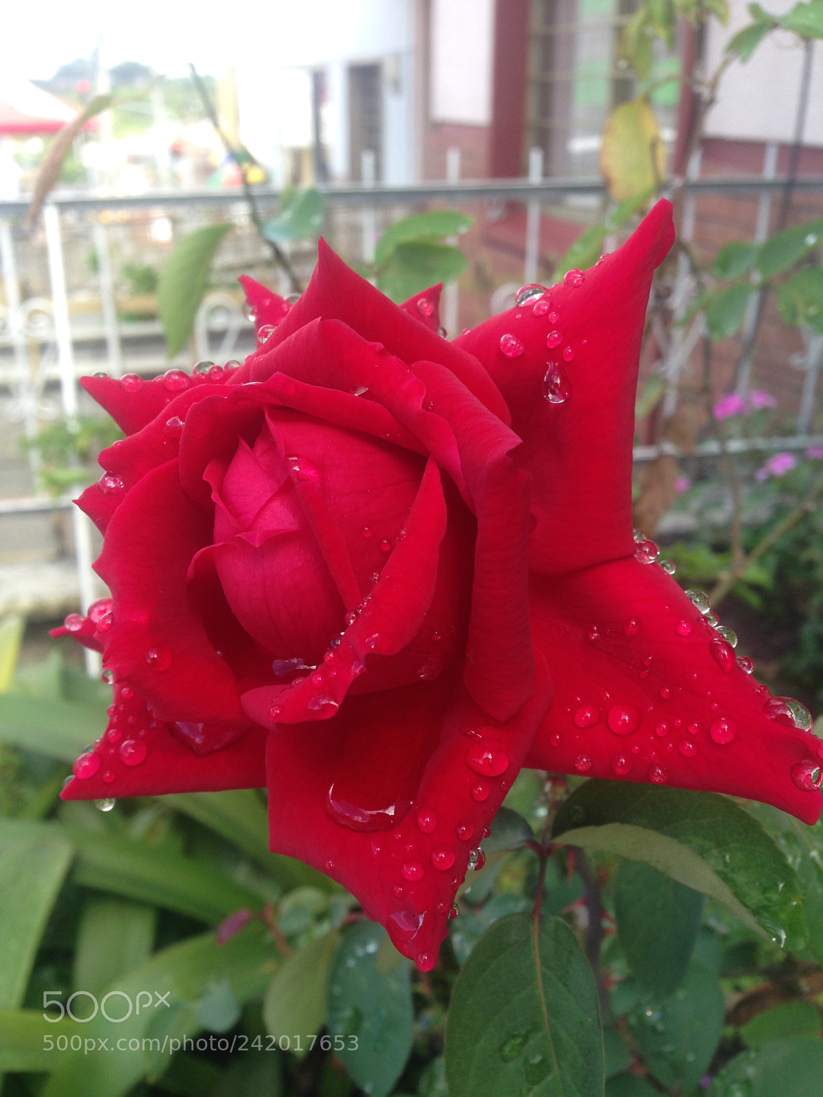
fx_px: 1046
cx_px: 412
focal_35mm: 33
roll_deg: -0.2
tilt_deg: -21.4
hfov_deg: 42.9
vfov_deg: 55.4
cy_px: 548
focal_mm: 4.12
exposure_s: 1/244
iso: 50
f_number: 2.4
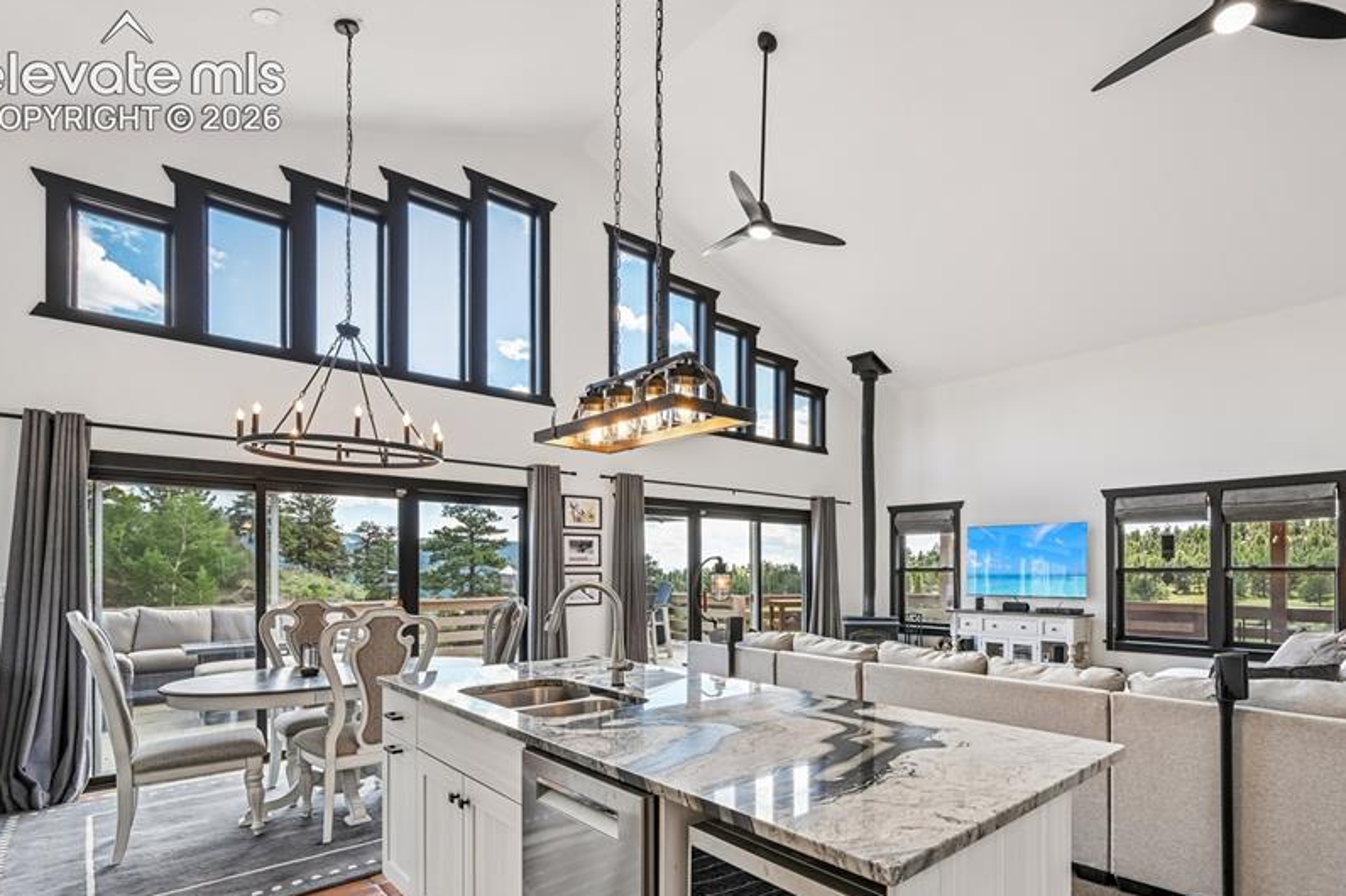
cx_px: 820
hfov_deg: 88.7
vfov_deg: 66.4
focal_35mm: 18
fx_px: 673
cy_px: 558
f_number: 9
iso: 140
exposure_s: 1/15
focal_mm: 14
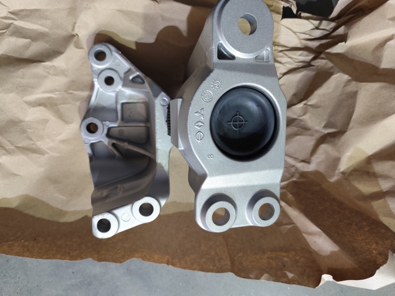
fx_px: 262
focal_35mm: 23
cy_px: 148
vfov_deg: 58.8
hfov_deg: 74.0
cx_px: 198
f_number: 1.65
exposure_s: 1/50
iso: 800
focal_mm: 6.19
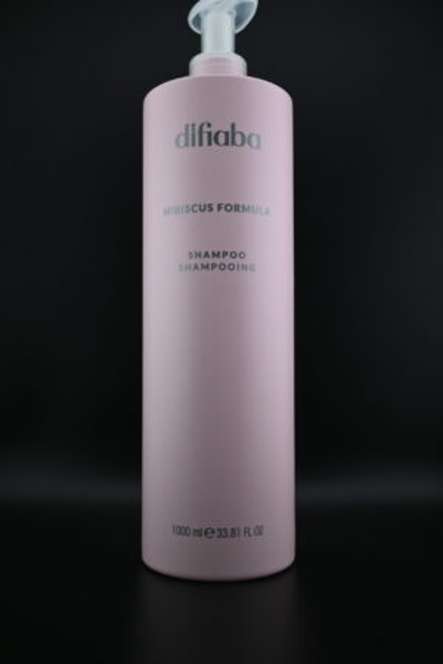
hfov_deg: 38.4
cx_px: 222
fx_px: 637
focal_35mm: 34
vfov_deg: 55.1
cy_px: 332
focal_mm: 23
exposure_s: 1/250
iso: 360
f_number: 4.2
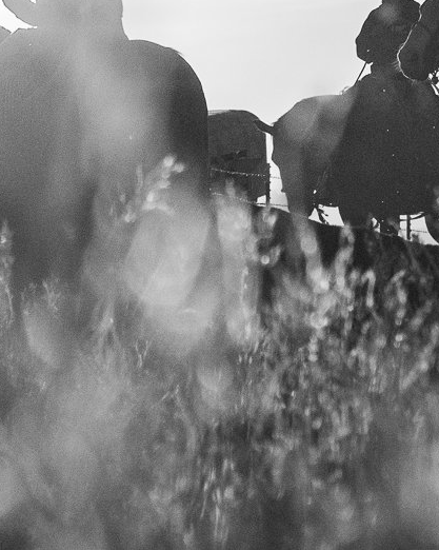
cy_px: -23
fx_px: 6079
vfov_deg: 5.2
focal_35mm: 374
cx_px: 253
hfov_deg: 4.1
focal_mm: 85
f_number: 9
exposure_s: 1/8000
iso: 3200
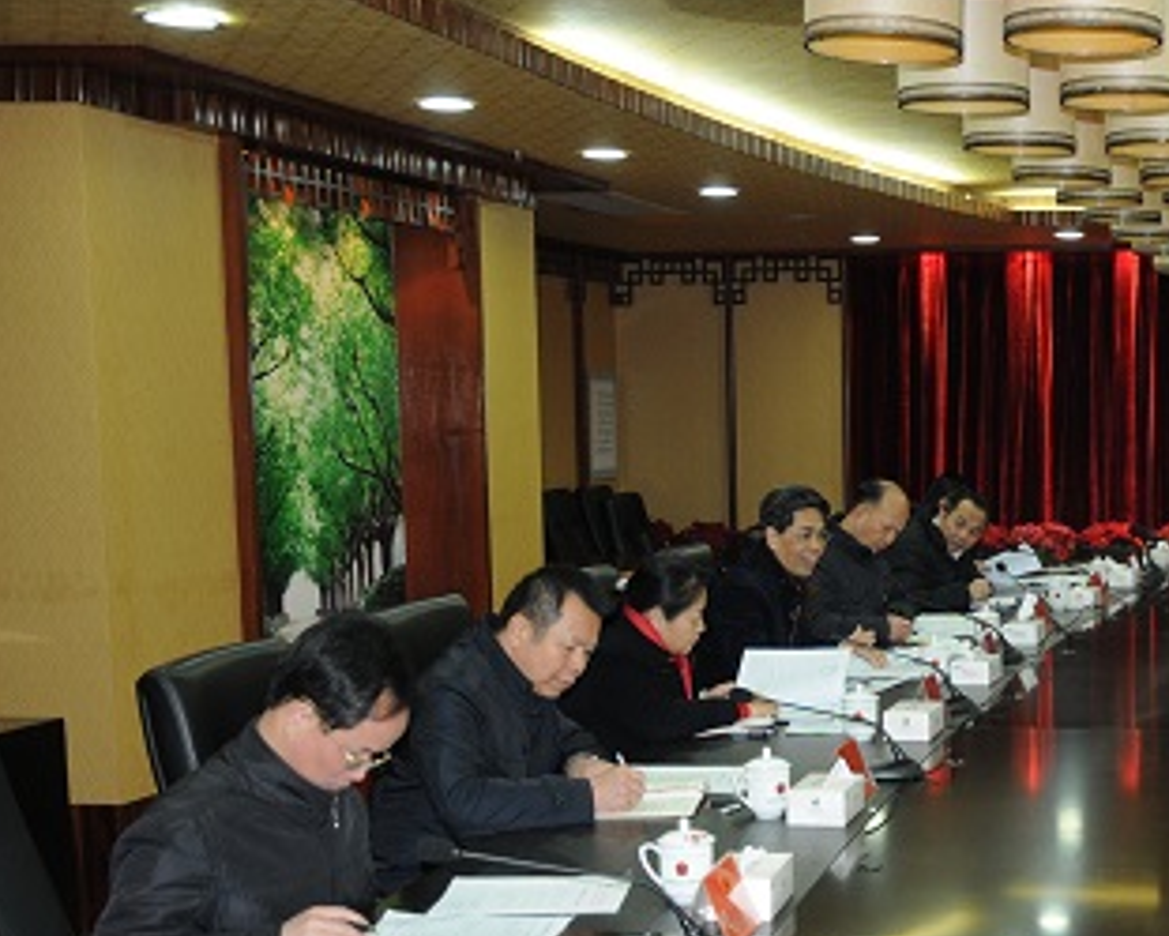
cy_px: 594
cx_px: 1105
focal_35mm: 57
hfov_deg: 31.2
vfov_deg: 26.6
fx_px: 1969
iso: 640
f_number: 3.8
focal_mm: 21
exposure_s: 1/60
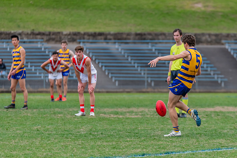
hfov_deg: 5.1
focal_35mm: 406
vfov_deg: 3.4
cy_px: 58
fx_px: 2674
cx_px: 150
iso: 1000
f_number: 5.6
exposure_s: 1/1600
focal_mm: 320
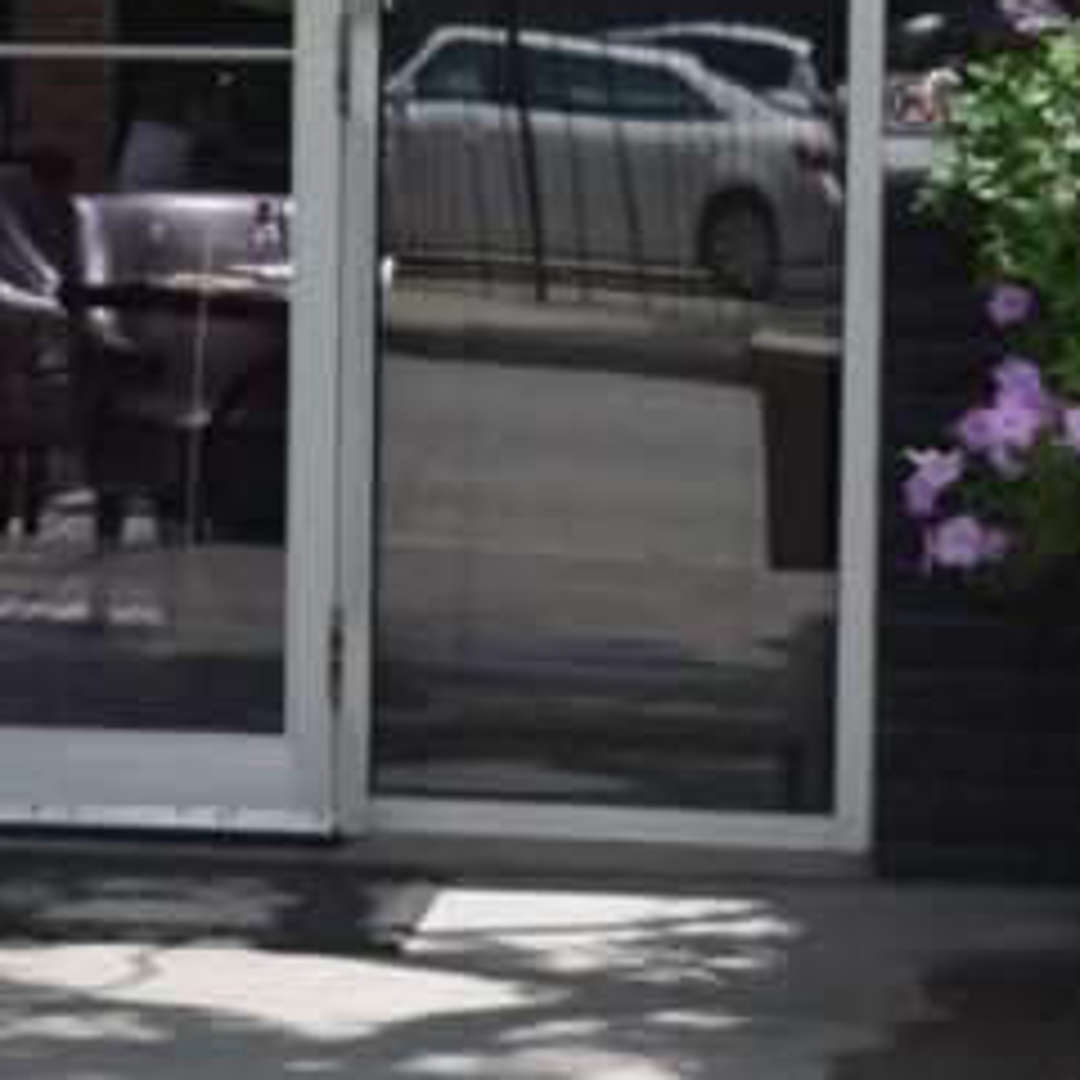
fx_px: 7871
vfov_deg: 7.8
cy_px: 38
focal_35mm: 223
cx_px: -886
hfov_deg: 7.6
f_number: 8
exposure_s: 1/250
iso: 220
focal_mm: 42
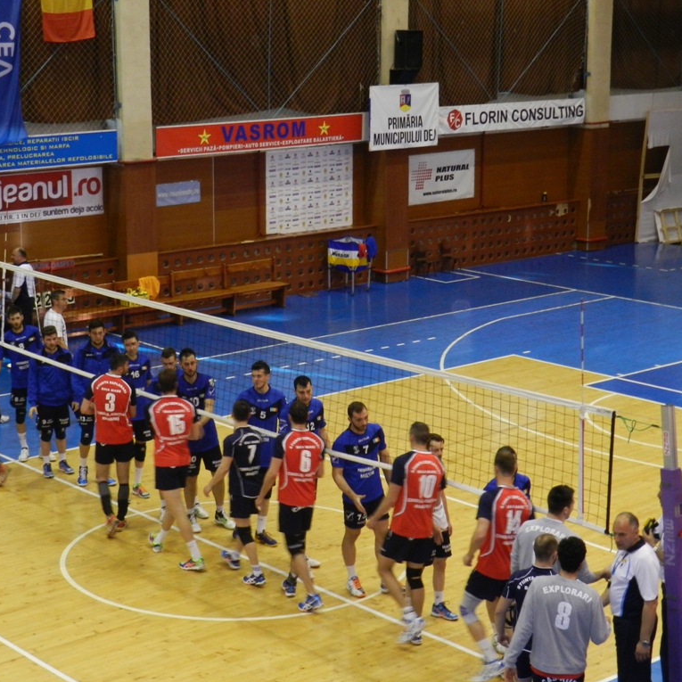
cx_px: 318
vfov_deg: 24.3
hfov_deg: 24.3
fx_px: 1583
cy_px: 341
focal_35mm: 71
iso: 560
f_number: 4.6
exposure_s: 1/30
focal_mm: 10.7
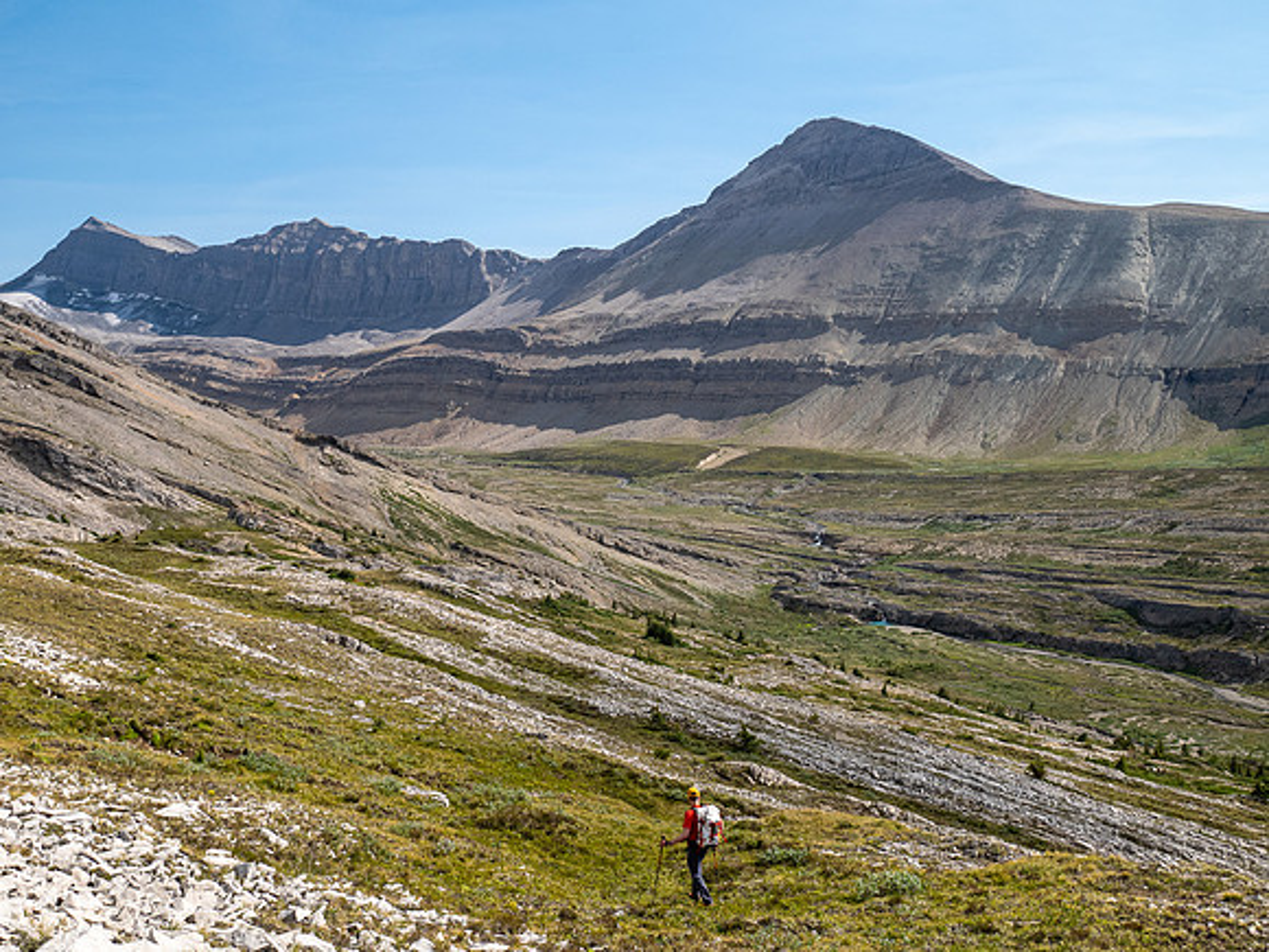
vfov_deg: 39.7
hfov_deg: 51.4
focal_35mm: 36
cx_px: 634
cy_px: 476
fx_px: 1320
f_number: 8
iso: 200
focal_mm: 18
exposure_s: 1/200
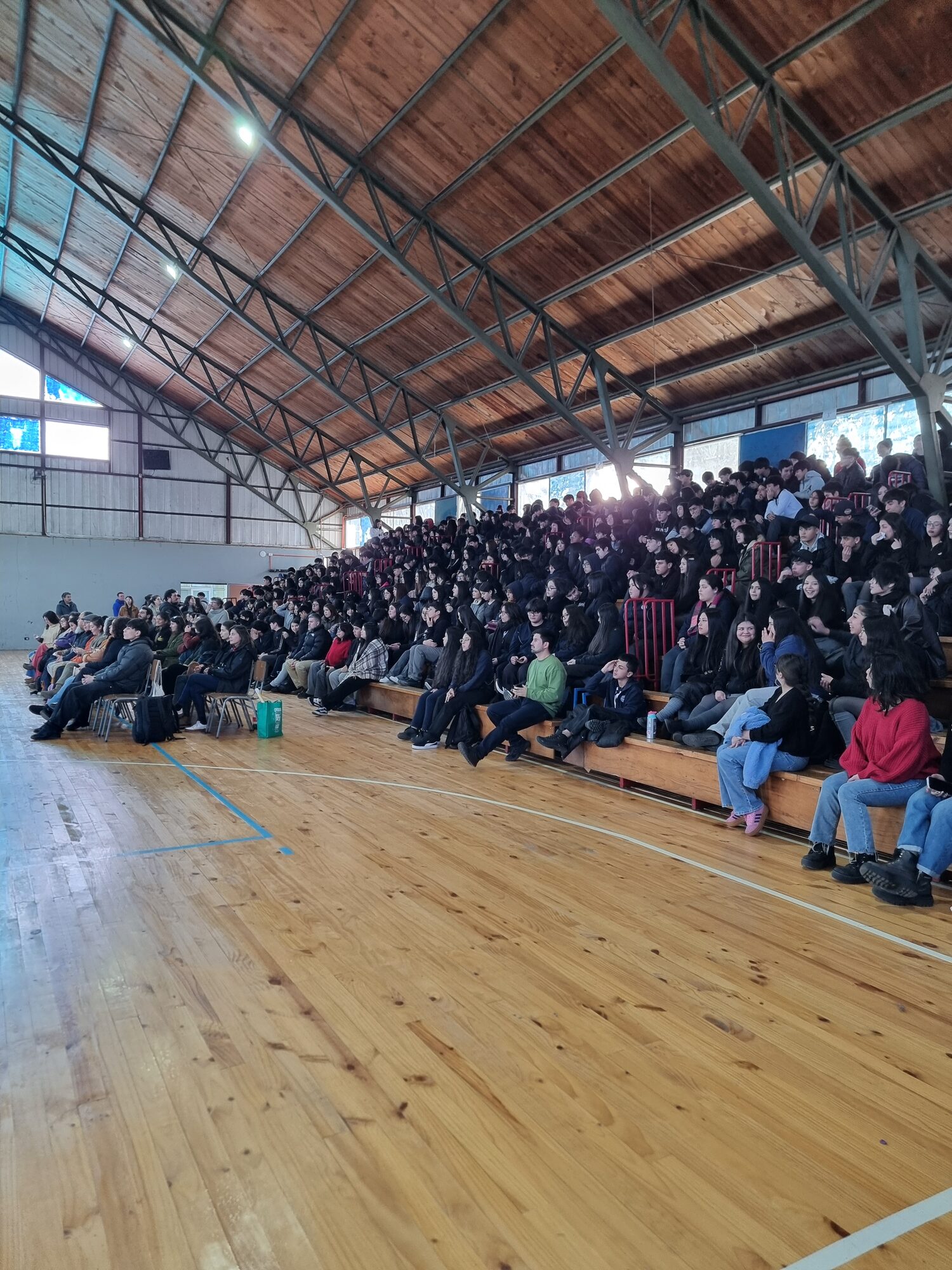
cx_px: 476
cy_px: 635
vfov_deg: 71.6
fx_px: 880
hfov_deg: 56.8
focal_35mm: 24
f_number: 1.8
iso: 250
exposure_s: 1/50
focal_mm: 6.7
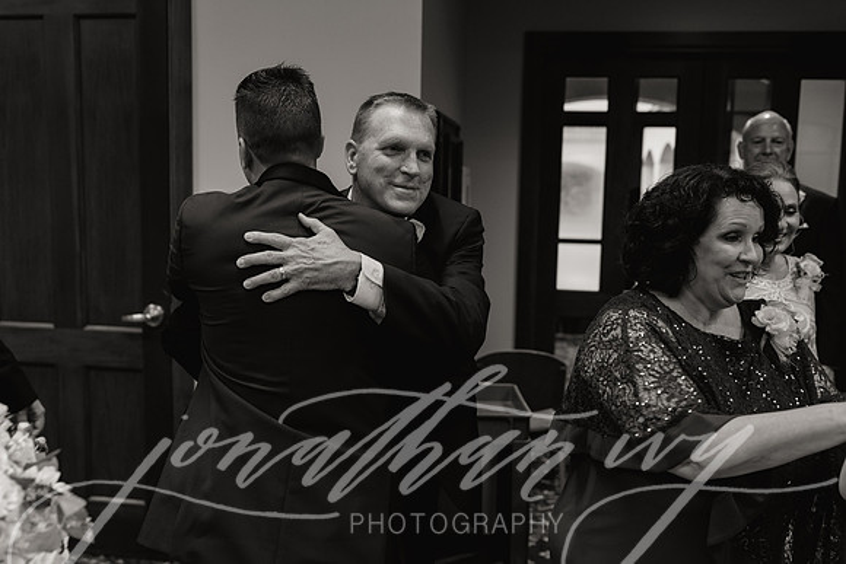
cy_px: 282
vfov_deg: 37.9
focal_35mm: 35
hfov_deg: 54.4
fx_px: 823
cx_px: 423
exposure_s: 1/125
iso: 1600
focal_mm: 35
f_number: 2.8
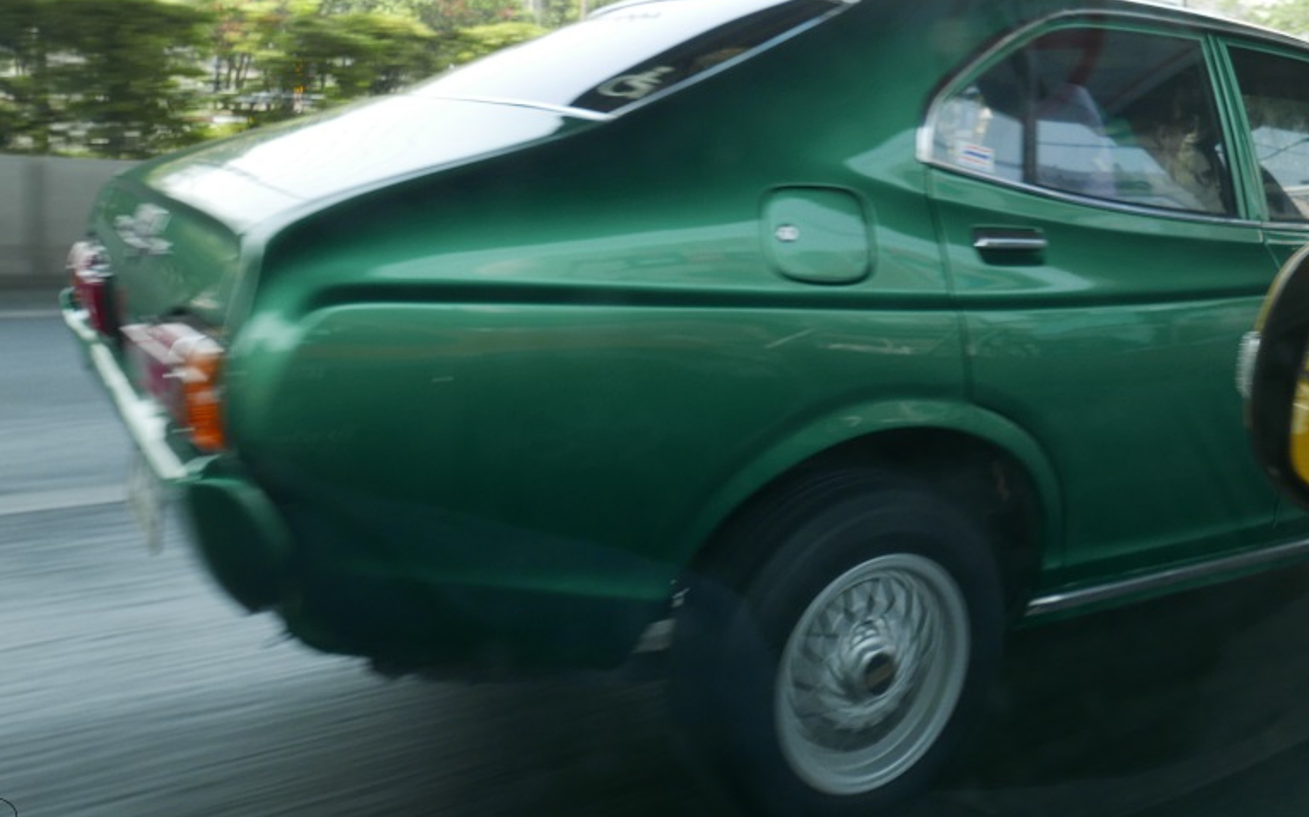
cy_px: 284
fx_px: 1141
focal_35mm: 32
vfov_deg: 39.0
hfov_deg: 59.1
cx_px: 798
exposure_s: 1/125
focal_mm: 10.9
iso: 200
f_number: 5
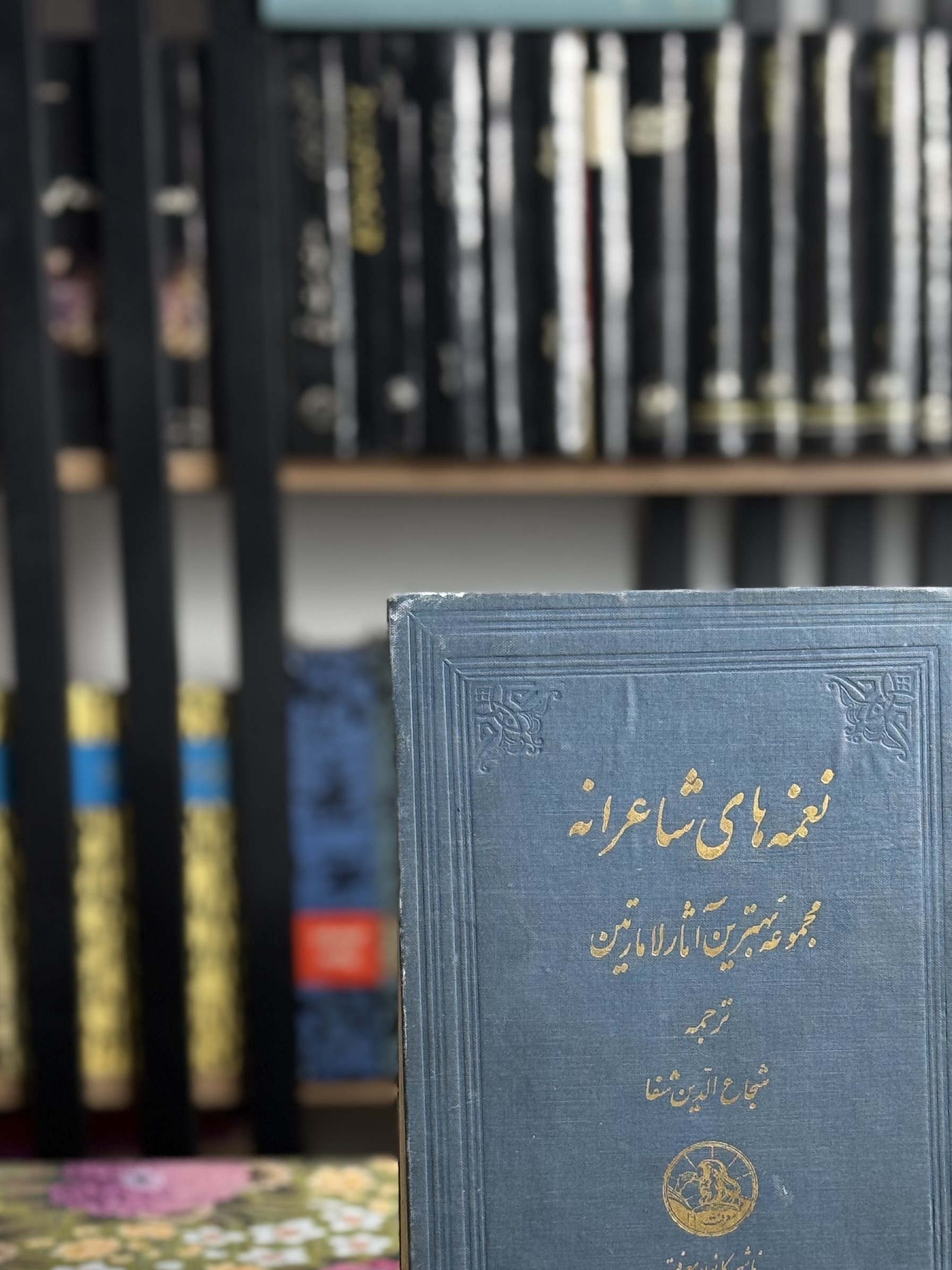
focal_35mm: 81
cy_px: 965
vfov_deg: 23.8
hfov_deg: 18.1
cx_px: 718
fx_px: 2970
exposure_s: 1/50
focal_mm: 6.76
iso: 64
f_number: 1.78
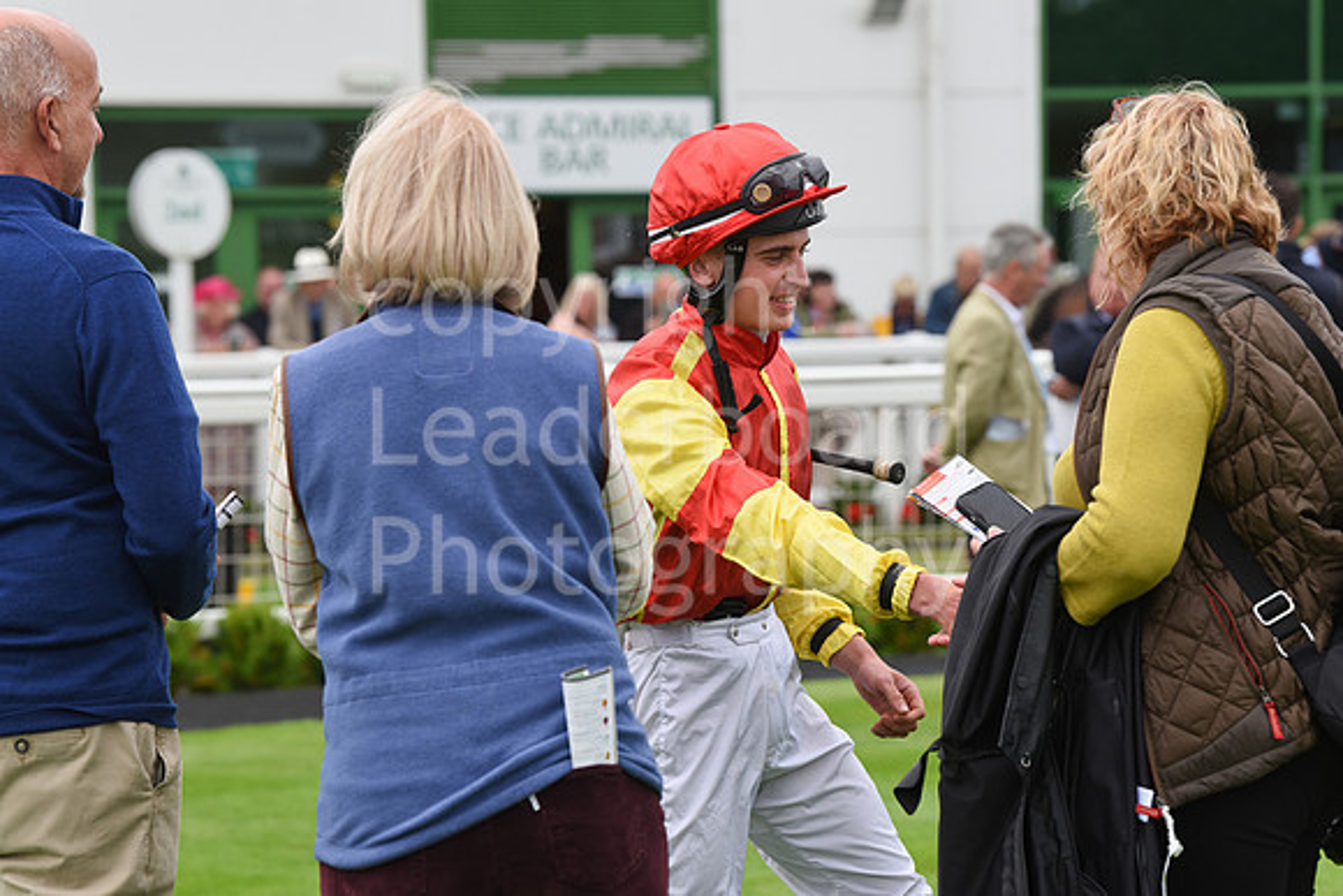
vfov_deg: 9.2
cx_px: 672
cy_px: 448
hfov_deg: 13.7
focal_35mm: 150
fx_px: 5597
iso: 800
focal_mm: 150
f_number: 6.3
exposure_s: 1/800
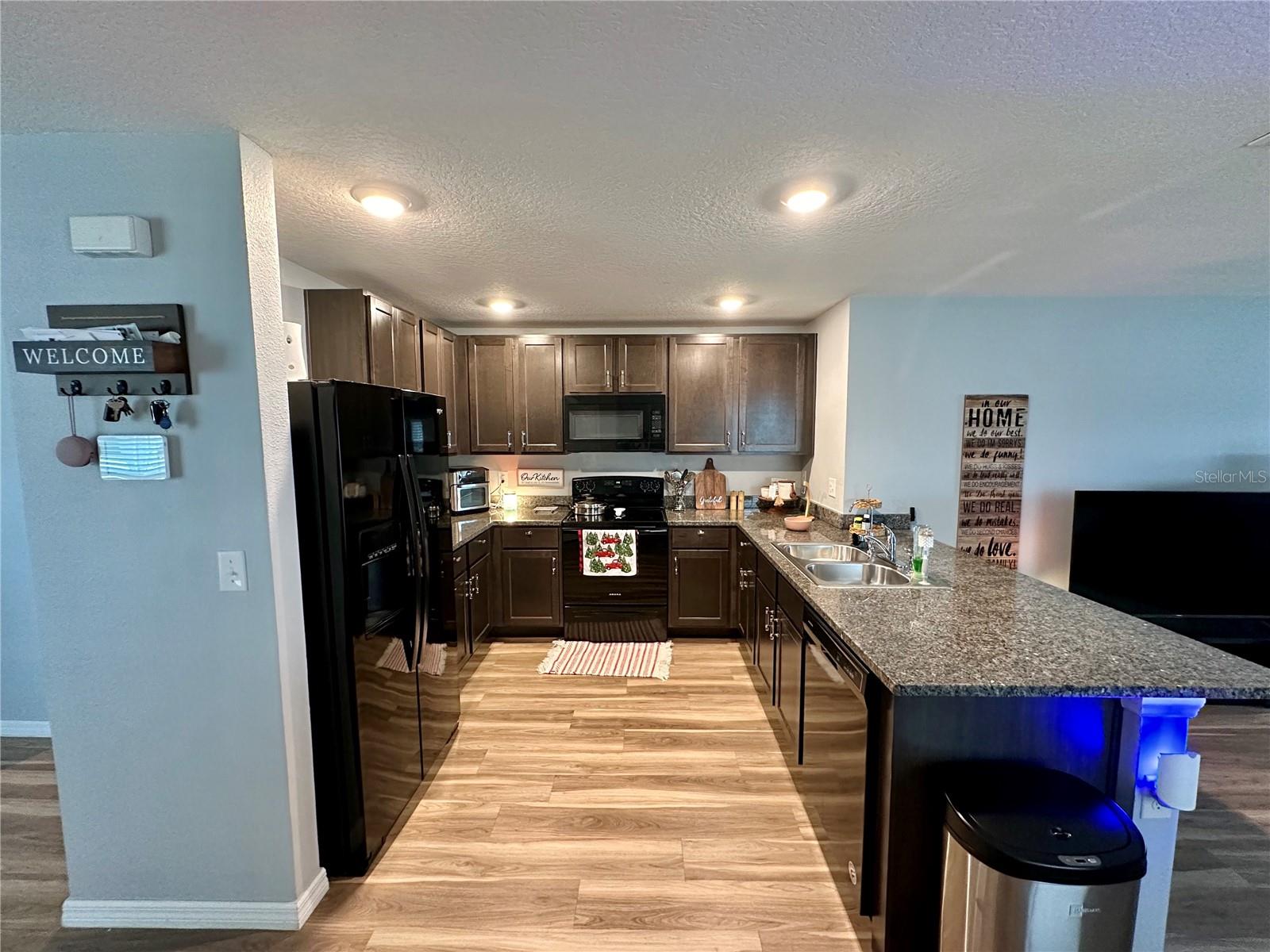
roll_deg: +0.1
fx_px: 514
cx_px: 635
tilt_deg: -5.3
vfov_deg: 85.7
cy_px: 476
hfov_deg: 102.1
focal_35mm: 14
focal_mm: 2.22
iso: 640
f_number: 2.2
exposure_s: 1/60
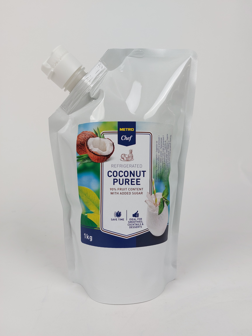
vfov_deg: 69.4
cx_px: 126
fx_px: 243
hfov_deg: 54.9
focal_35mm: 25
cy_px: 168
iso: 25
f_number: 1.8
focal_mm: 5.23
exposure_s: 1/179
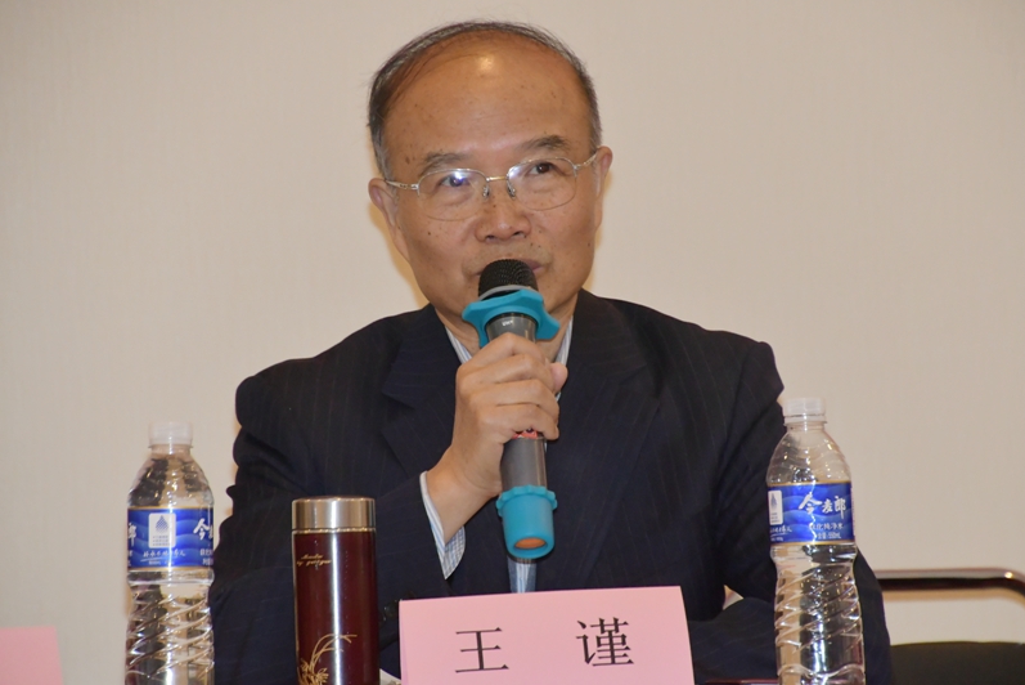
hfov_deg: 8.3
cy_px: 342
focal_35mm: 248
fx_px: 7063
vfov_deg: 5.5
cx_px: 512
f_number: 7.1
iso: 4000
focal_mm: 165
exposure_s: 1/30
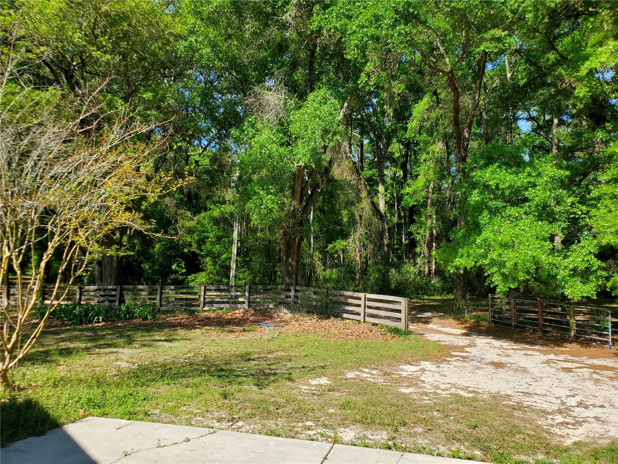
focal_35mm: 26
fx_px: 464
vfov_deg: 53.1
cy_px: 232
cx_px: 309
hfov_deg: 67.3
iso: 50
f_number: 2.4
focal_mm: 4.3
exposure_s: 1/1052
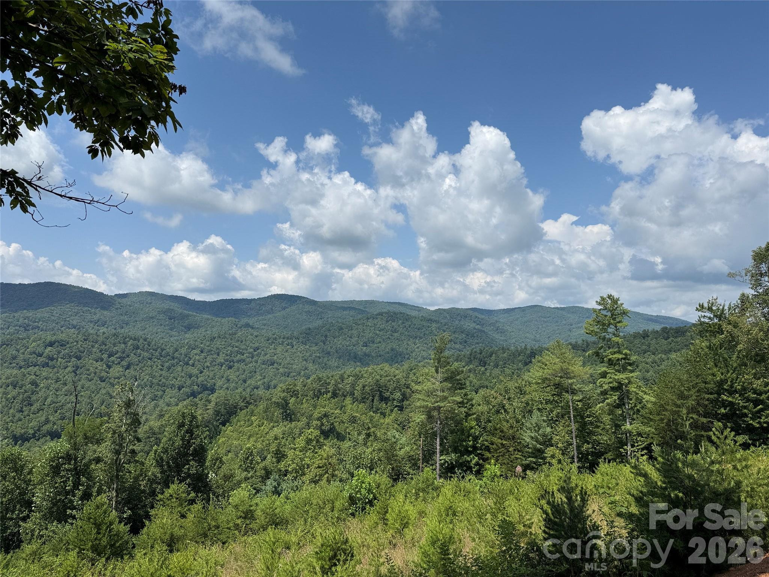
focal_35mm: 24
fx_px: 533
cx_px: 384
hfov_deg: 71.6
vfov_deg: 56.8
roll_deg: -0.8
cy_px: 288
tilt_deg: +6.1
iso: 80
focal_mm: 6.76
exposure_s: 1/7353
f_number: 1.78
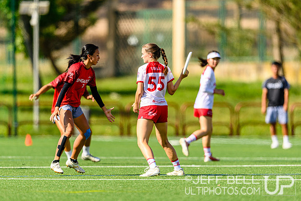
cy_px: 99
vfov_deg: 2.6
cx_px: 142
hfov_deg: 3.9
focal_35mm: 528
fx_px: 4413
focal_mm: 400
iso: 100
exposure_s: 1/1600
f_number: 3.2
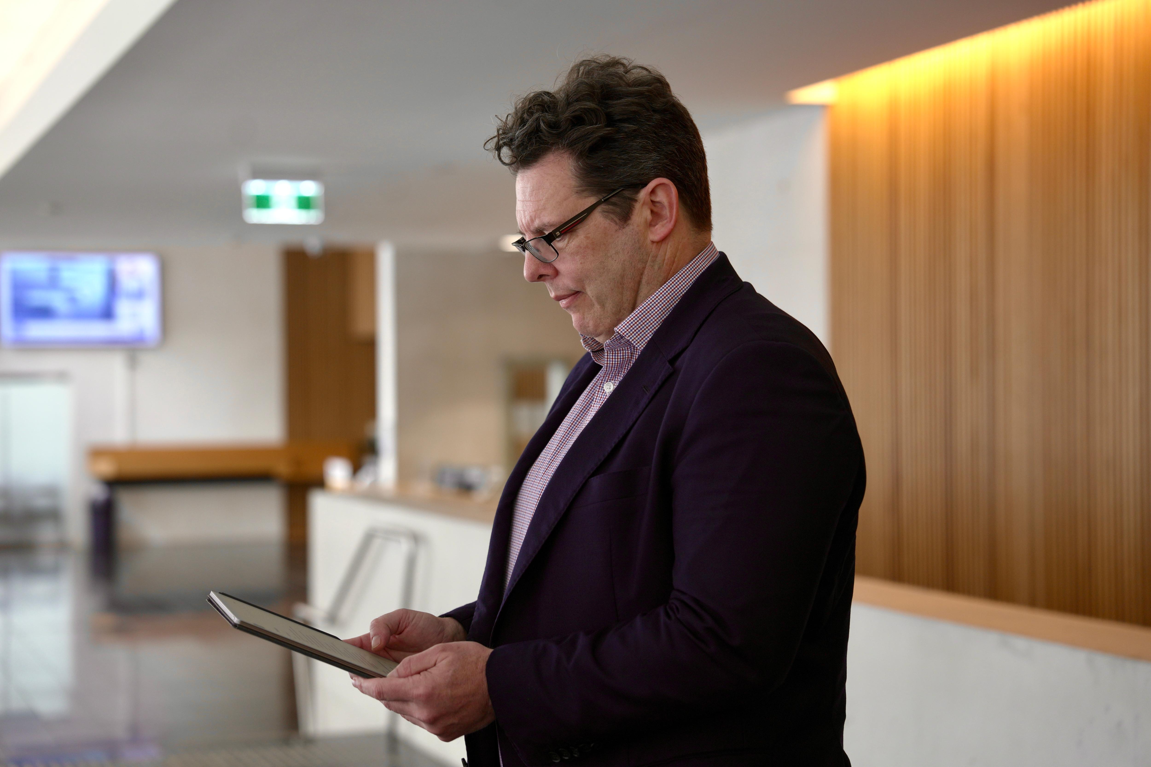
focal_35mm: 70
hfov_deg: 28.8
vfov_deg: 19.5
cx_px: 576
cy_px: 384
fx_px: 2238
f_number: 2.8
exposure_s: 1/125
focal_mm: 70
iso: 250
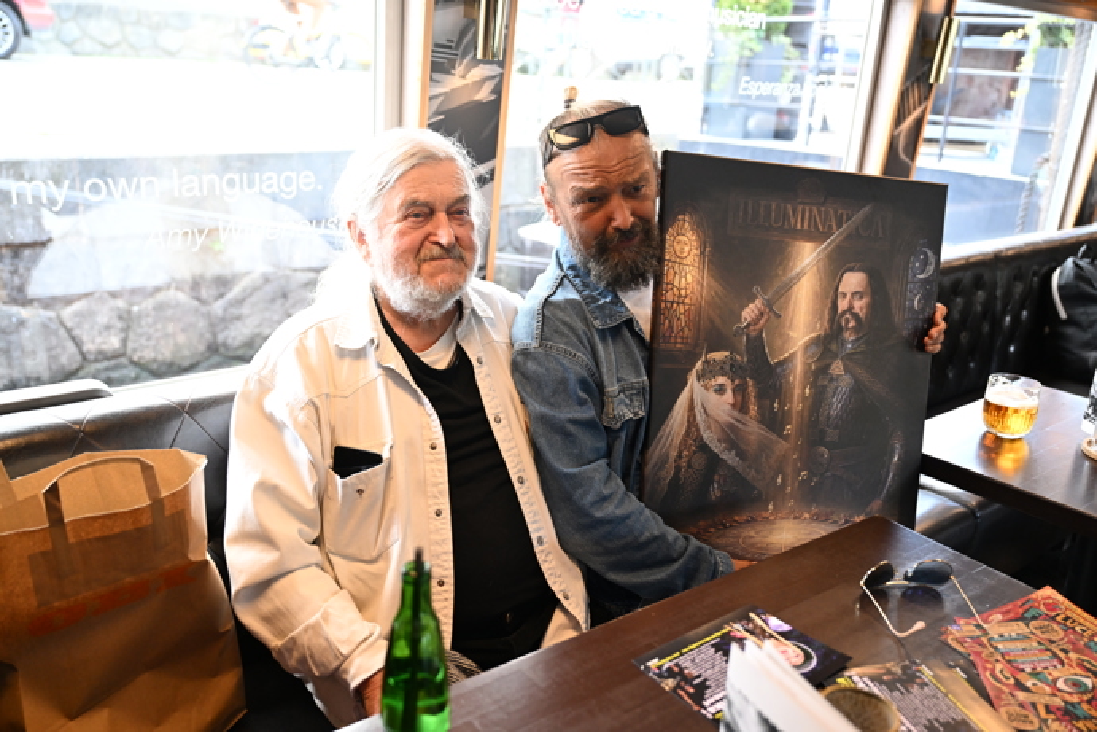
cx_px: 548
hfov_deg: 60.3
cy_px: 366
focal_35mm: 31
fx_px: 945
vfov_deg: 42.3
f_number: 2.8
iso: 2500
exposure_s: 1/200
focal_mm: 31
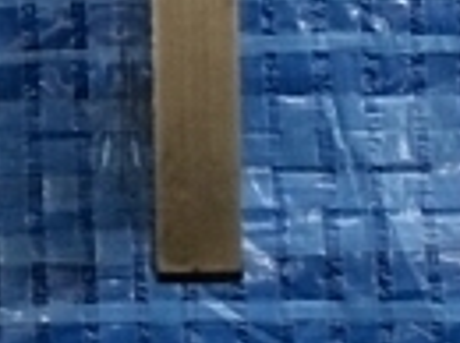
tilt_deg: -89.3
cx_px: -4
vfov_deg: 10.1
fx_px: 1897
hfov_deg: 13.6
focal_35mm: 143
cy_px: -134
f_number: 2.2
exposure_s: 1/30
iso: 125
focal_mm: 4.15
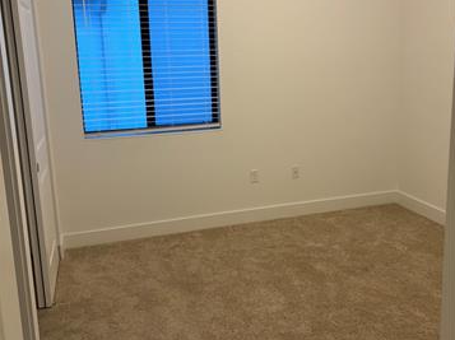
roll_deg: +0.0
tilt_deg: -10.9
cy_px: 139
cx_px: 228
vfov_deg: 40.5
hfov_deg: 52.7
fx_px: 460
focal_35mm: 35
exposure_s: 1/60
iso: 200
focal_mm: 5.96
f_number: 1.6
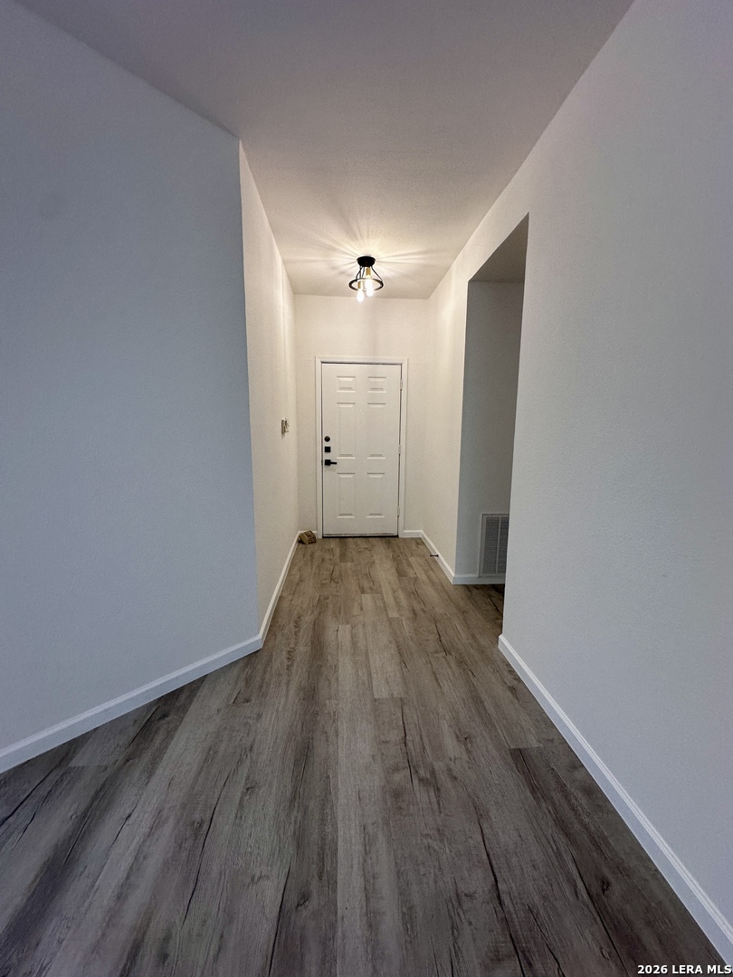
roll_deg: -0.9
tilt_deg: -7.0
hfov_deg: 85.7
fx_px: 395
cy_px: 488
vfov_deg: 102.1
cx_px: 366
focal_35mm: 14
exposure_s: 1/120
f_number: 2.2
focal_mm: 2.22
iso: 160
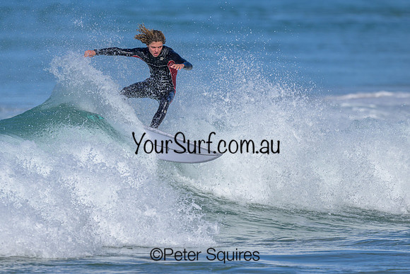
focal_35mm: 1093
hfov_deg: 1.9
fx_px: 12450
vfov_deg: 1.3
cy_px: 153
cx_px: 130
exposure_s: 1/2000
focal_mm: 800
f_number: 6.3
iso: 160
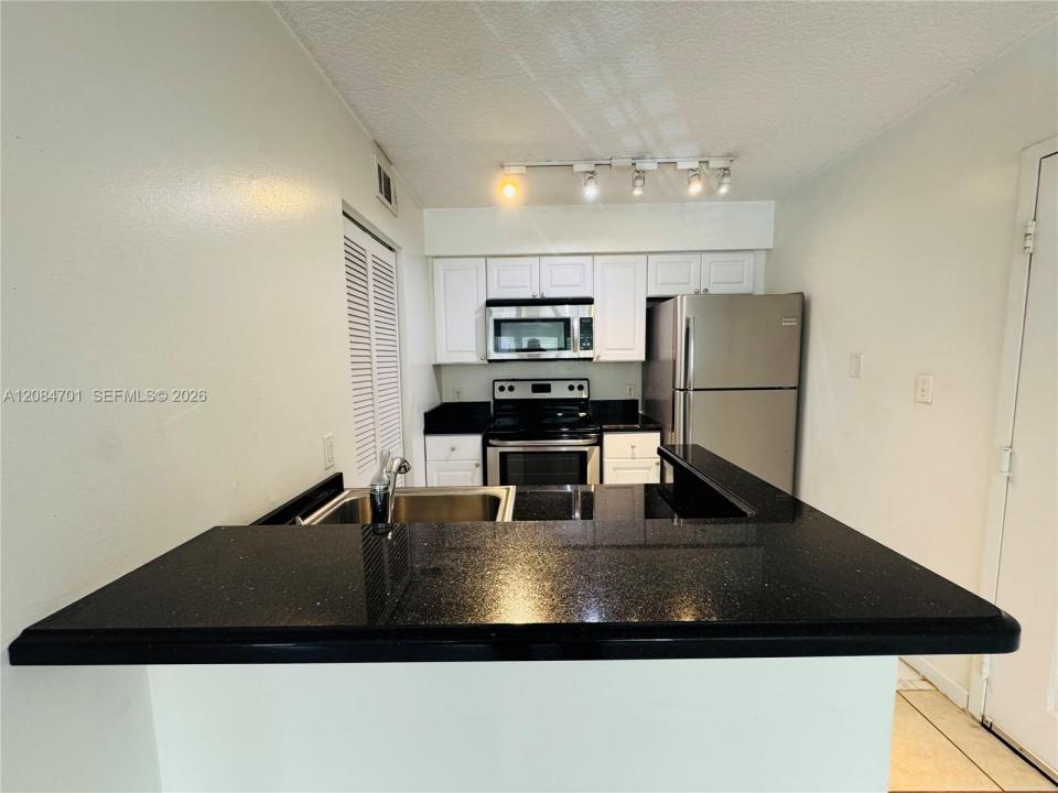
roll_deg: +0.9
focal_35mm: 14
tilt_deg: -5.2
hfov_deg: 102.1
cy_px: 396
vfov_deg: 85.7
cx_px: 529
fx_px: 428
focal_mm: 2.22
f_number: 2.2
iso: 200
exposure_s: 1/60
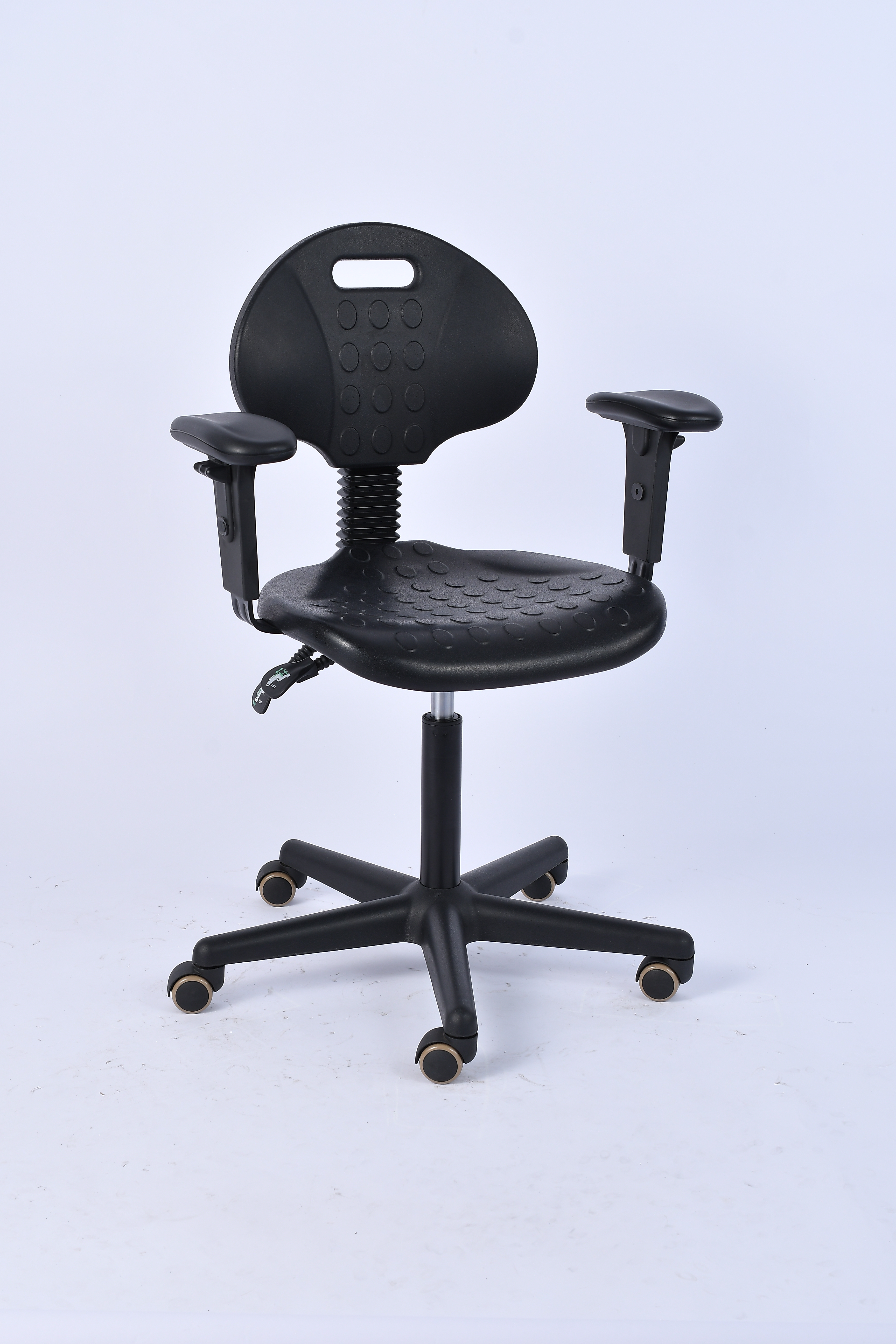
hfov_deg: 22.6
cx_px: 448
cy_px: 672
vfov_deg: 33.4
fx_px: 2240
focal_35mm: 60
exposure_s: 1/125
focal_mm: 40
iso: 125
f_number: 9
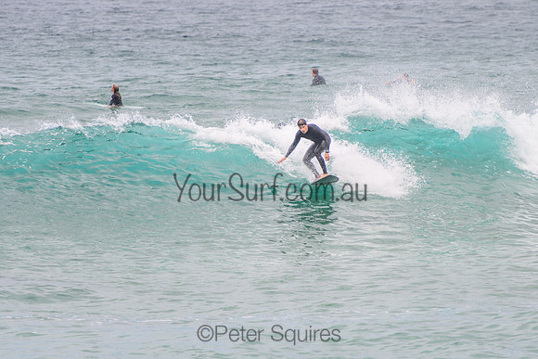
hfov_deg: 3.7
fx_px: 8226
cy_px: 215
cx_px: 311
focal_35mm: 550
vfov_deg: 2.5
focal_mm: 400
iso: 200
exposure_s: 1/2000
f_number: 5.6
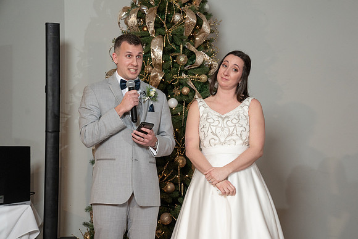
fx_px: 722
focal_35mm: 73
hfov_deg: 27.8
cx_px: 186
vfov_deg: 18.8
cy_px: 124
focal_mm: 70
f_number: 5.6
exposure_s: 1/200
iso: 2000
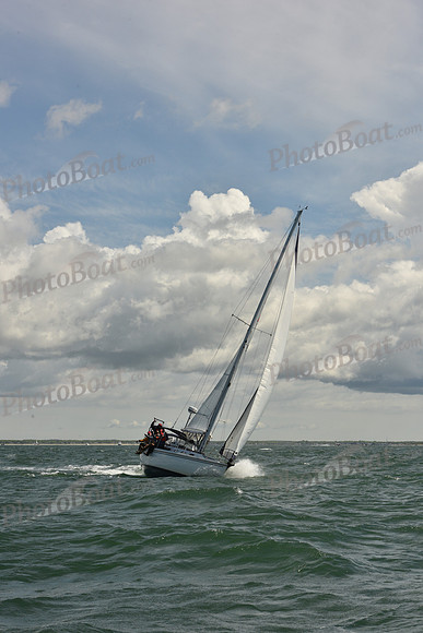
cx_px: 212
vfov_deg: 26.0
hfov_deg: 17.5
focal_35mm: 78
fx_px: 1374
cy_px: 316
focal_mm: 78
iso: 320
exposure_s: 1/800
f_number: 13
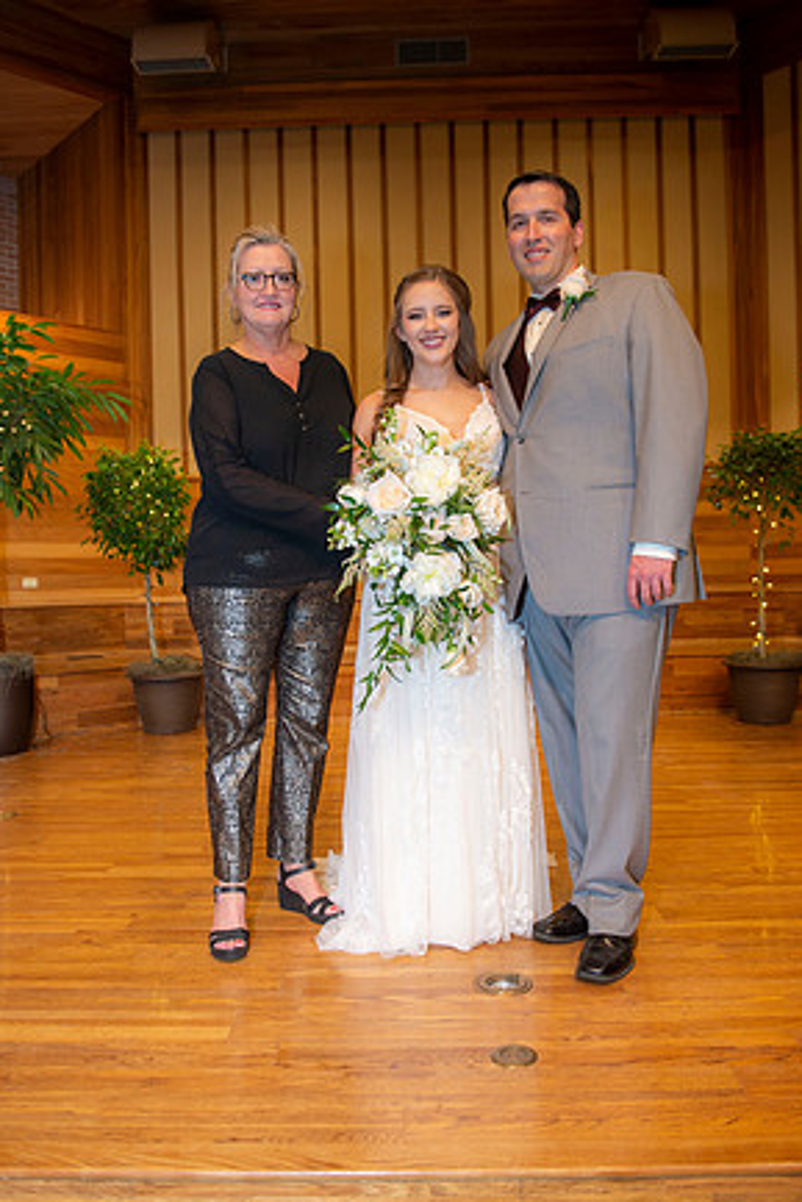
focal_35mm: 28
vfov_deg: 65.5
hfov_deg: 46.4
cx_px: 407
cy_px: 602
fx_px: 935
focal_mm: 27
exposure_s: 1/160
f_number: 3.5
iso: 800
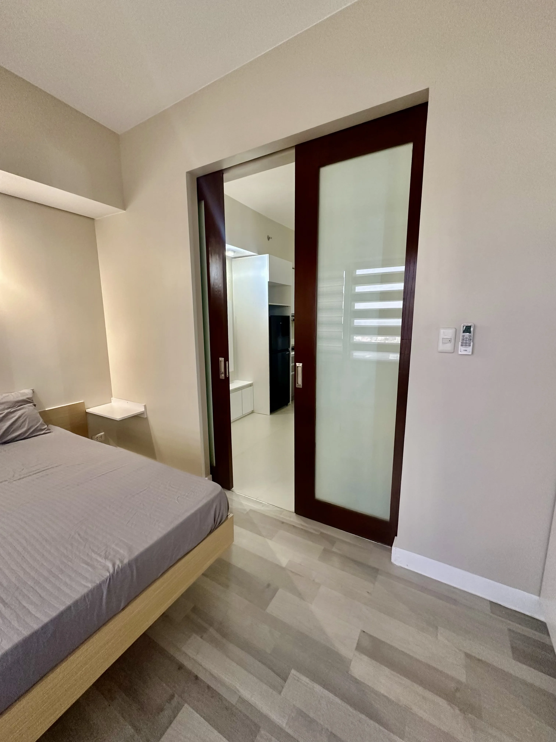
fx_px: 300
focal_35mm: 14
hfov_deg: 85.7
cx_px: 278
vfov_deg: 102.1
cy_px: 371
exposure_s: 1/71
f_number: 2.2
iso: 320
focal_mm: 2.22
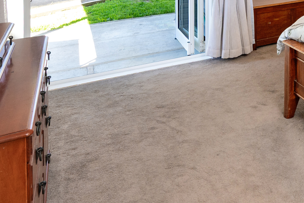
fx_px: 380
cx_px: 339
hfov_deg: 36.4
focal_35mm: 45
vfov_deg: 25.7
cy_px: -60
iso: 400
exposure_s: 1/20
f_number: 8
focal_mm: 14
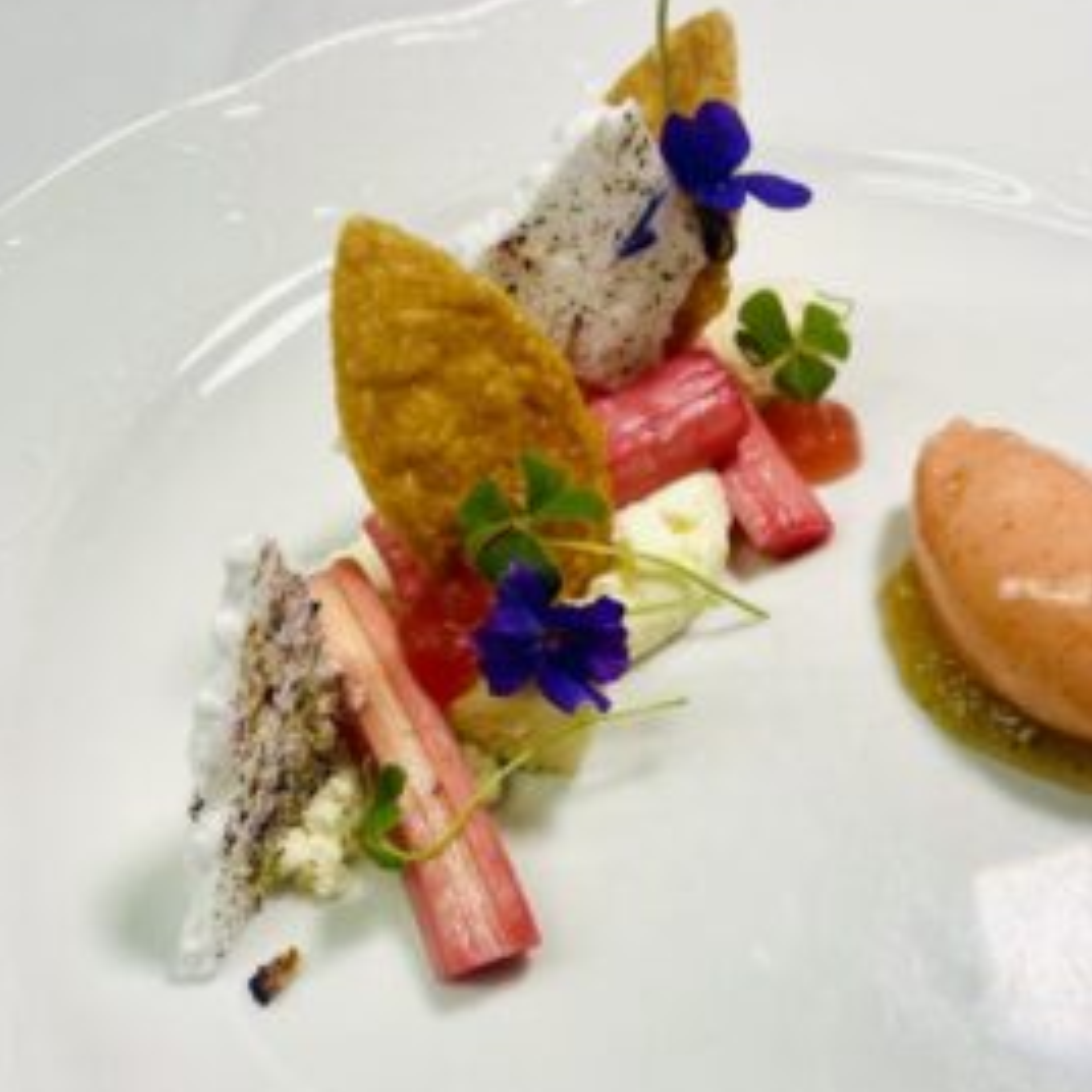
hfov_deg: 44.7
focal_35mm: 37
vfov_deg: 44.5
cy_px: 697
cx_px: 648
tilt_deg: -54.6
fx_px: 1321
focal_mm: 4.2
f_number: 1.6
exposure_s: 1/100
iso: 64
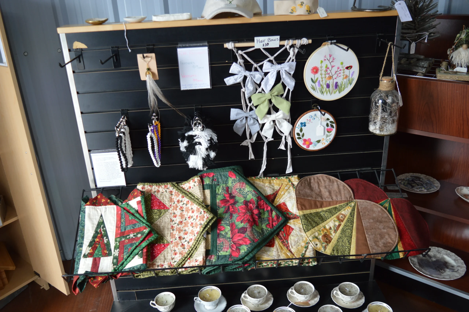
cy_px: 156
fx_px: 430
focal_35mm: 33
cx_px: 234
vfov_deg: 39.9
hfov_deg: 57.3
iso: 400
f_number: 3.8
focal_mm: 22
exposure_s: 1/50
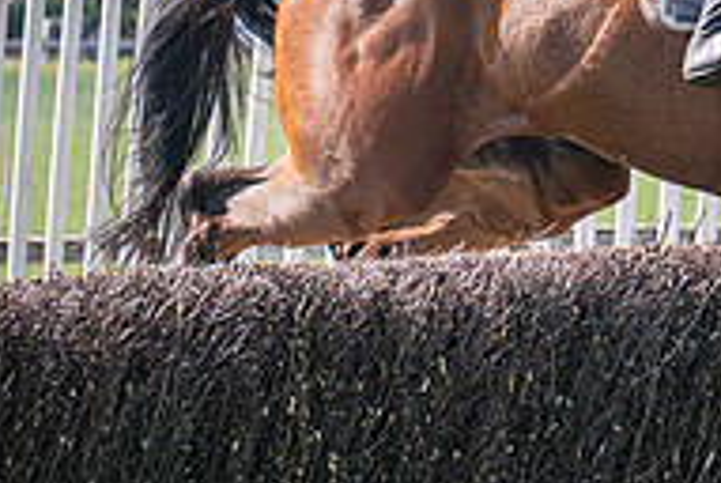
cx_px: 802
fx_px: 6920
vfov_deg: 4.0
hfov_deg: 5.9
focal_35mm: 345
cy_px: 193
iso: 400
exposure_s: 1/3200
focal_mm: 71
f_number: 4
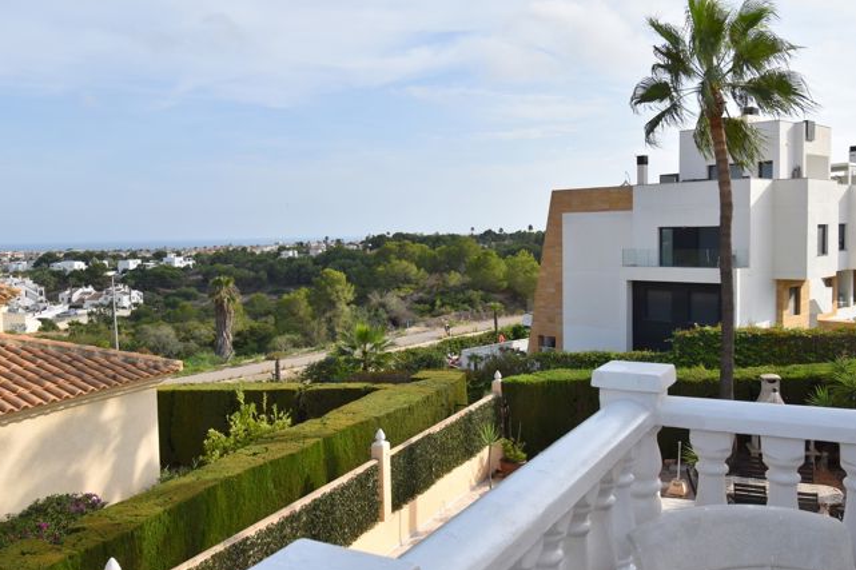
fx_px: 784
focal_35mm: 33
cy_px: 282
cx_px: 407
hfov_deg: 57.2
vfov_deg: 39.9
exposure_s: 1/250
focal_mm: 20
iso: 100
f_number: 8
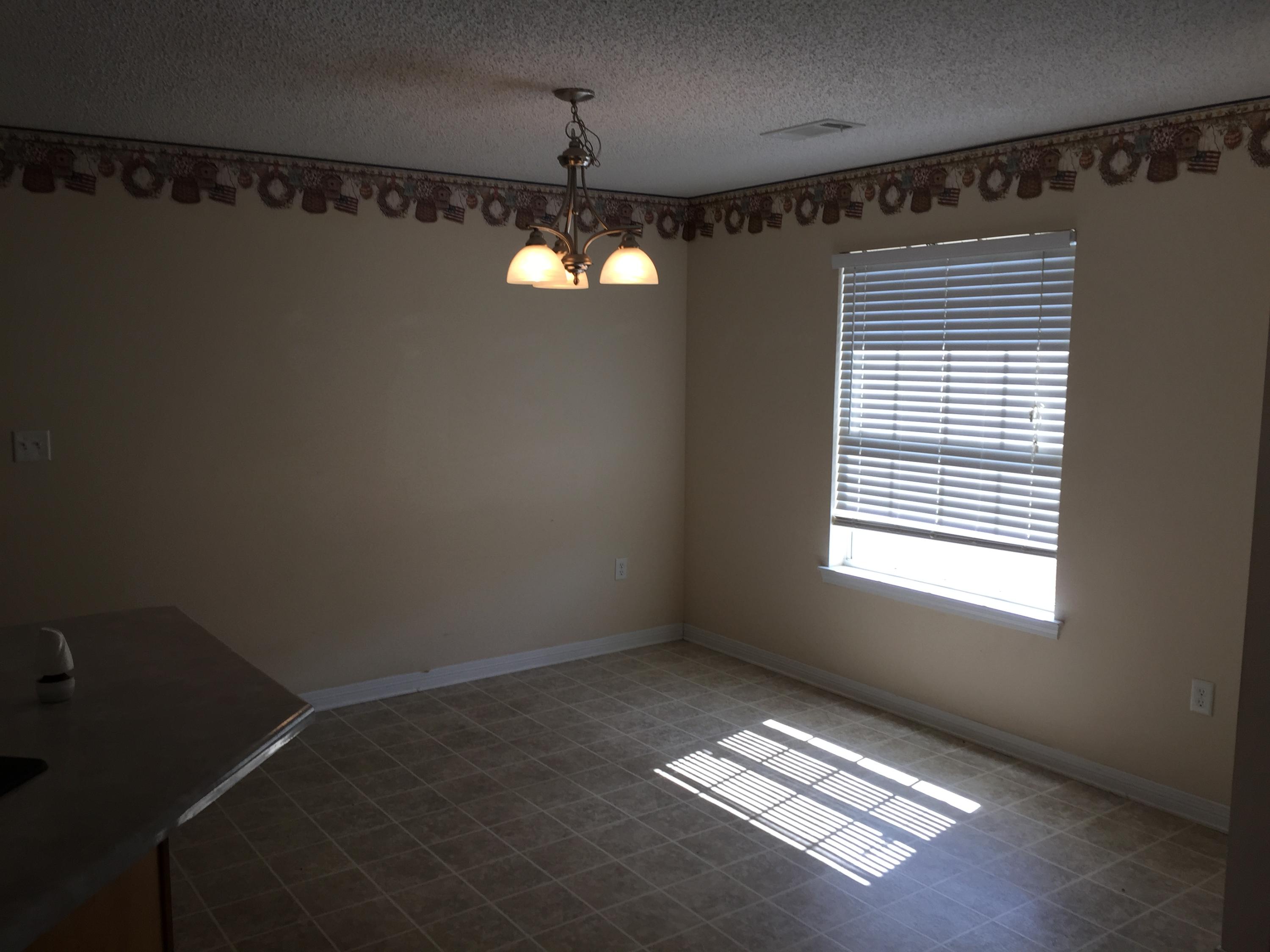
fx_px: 1064
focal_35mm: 29
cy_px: 476
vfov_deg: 48.2
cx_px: 635
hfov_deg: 61.7
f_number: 2.2
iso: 32
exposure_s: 1/120
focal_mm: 4.15
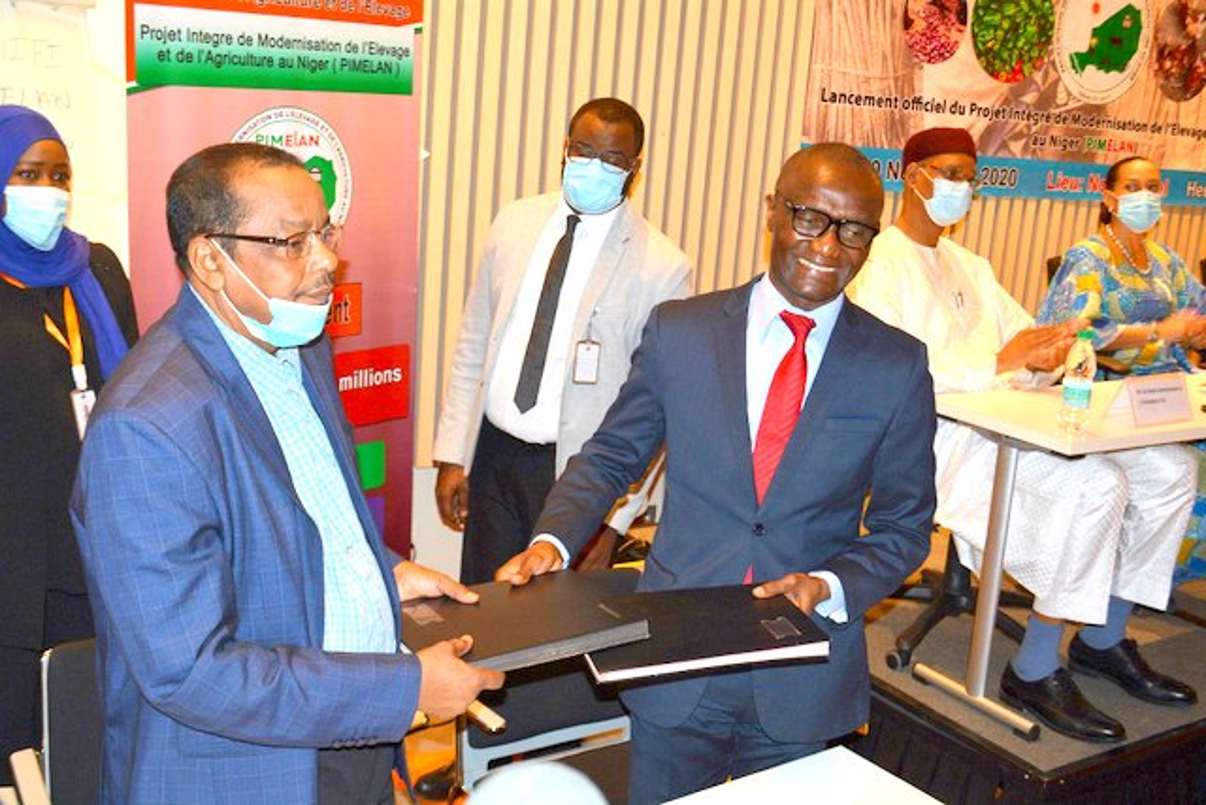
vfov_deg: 34.2
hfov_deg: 49.5
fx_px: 1307
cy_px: 402
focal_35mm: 39
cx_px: 603
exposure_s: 1/30
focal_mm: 26
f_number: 5.6
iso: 200
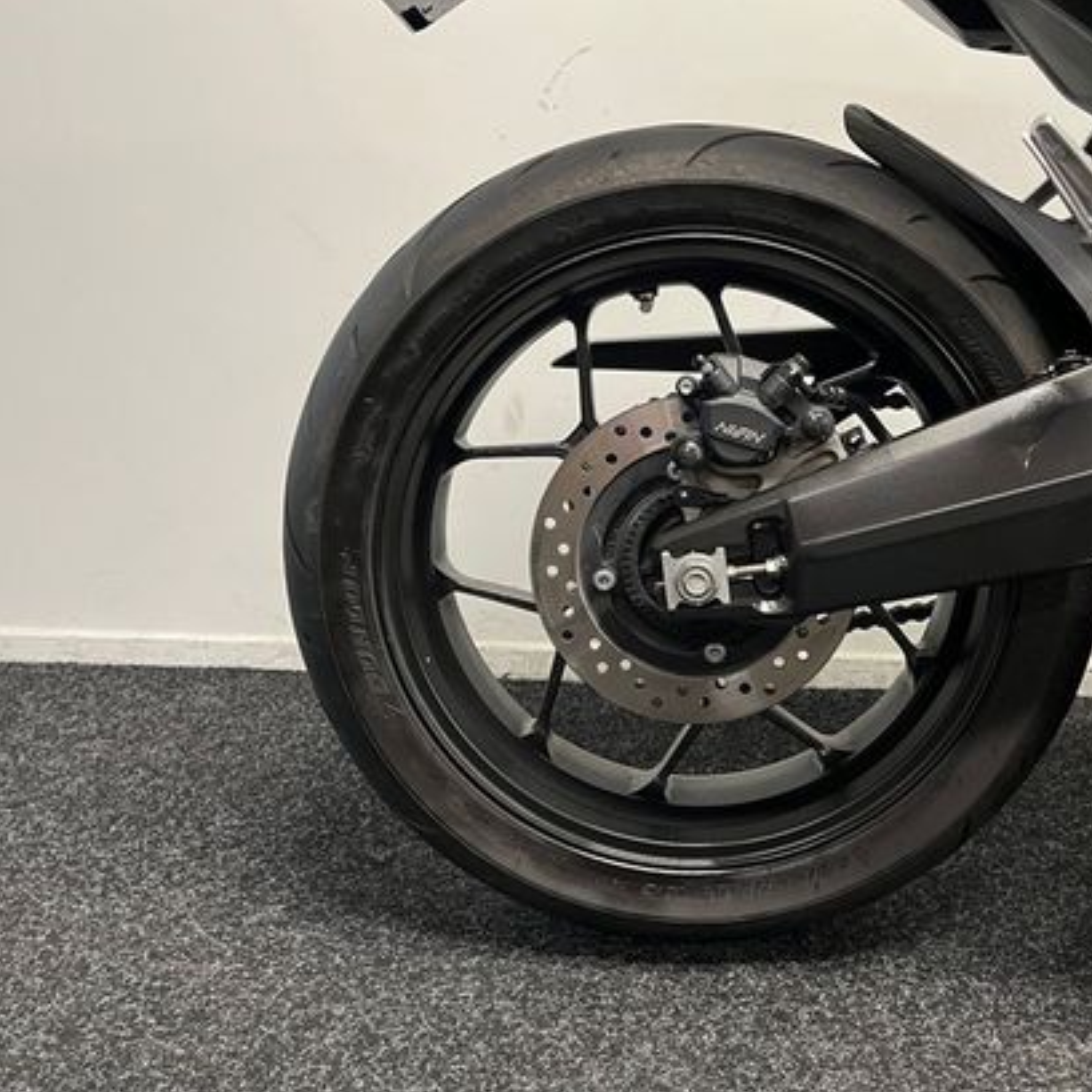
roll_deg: -1.7
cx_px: 681
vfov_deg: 46.0
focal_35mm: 36
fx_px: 1285
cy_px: 505
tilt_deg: -10.2
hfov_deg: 45.7
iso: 160
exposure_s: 1/50
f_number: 1.6
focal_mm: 5.1
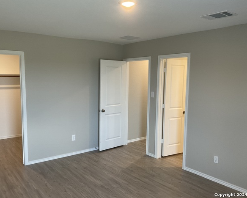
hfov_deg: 57.1
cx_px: 113
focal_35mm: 31
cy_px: 101
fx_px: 227
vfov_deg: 47.2
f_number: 1.8
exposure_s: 1/60
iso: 80
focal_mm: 3
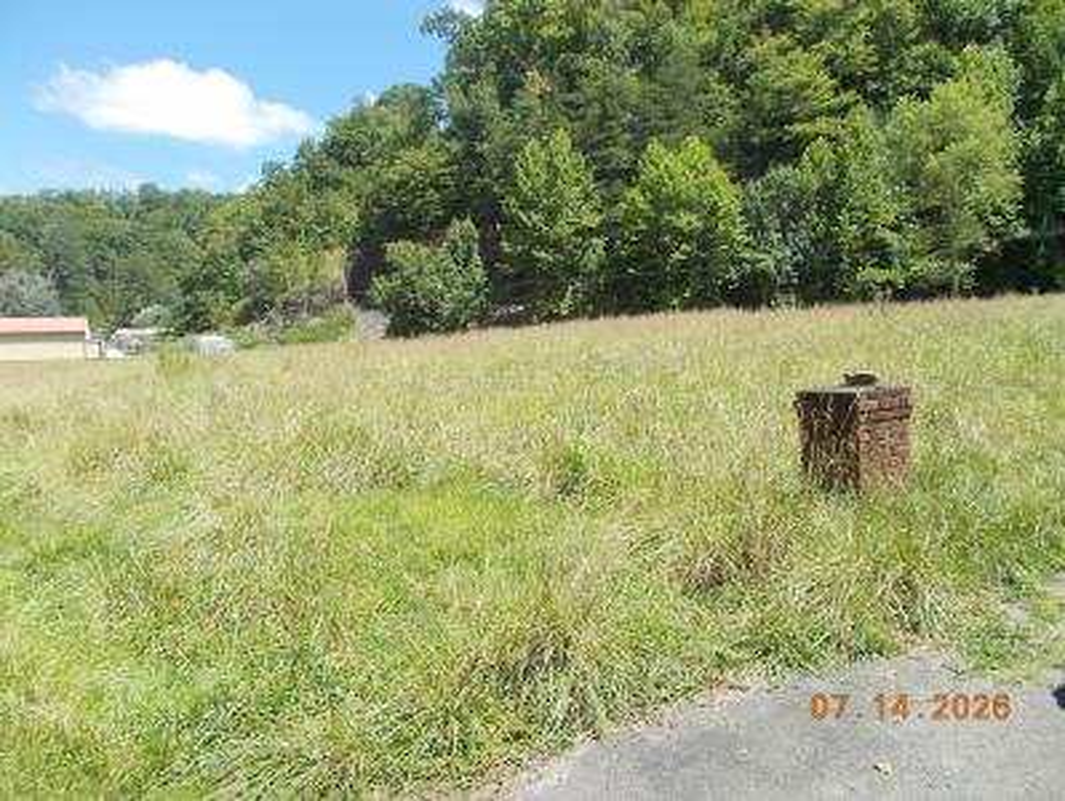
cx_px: 532
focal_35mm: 26
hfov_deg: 67.3
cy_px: 400
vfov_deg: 53.1
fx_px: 801
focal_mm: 4.6
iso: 80
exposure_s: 1/400
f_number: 3.2
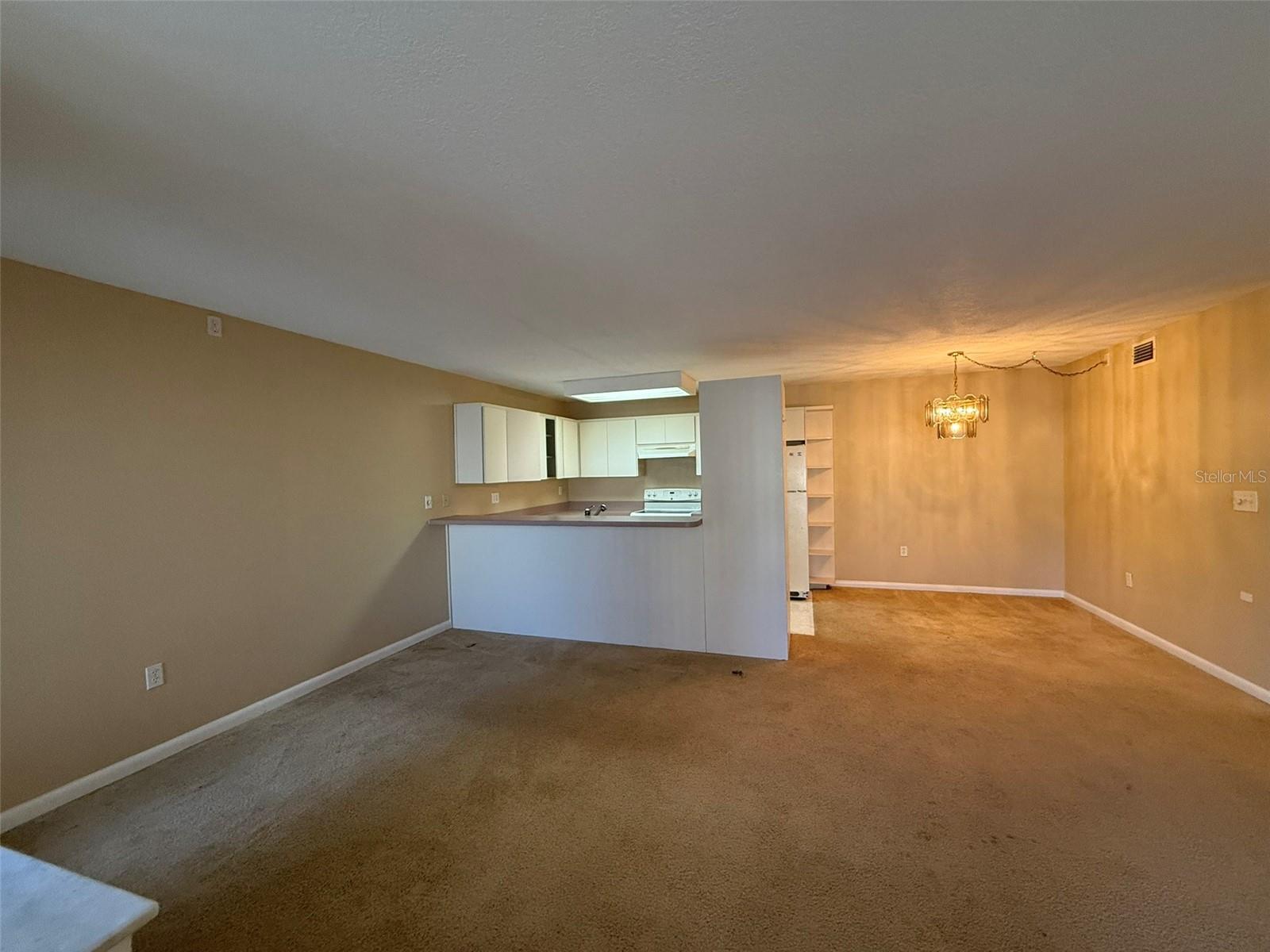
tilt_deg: +0.0
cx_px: 635
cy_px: 476
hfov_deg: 102.1
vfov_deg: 85.7
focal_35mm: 14
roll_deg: +1.2
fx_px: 514
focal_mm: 2.22
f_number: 2.2
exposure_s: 1/120
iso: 250
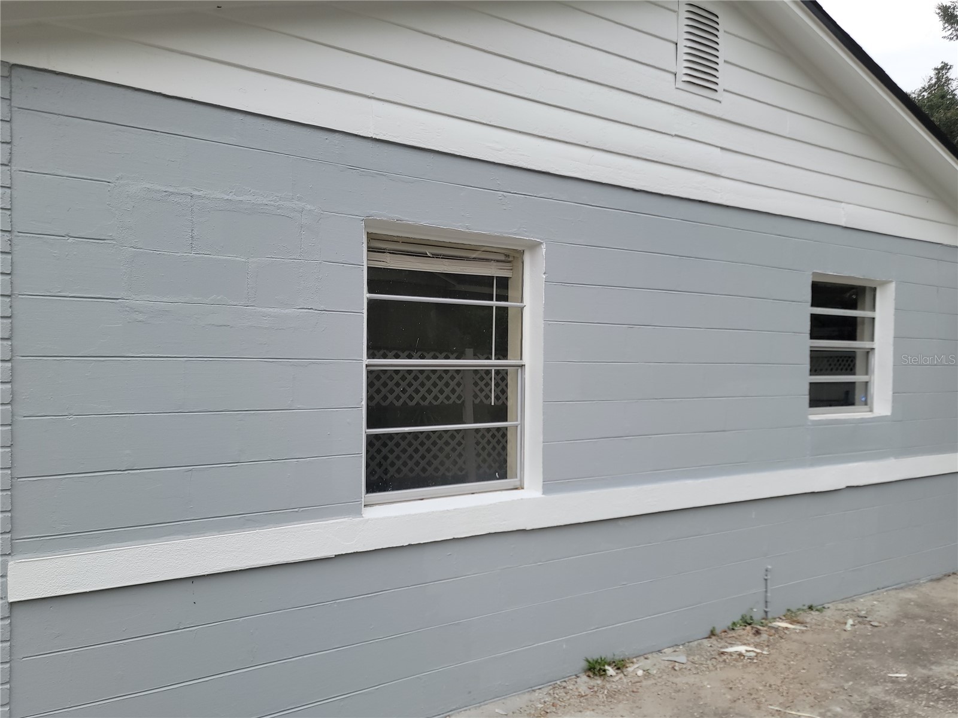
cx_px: 479
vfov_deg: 56.8
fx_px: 664
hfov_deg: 71.6
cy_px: 359
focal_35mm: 24
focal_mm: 6.7
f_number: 1.8
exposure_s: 1/190
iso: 16
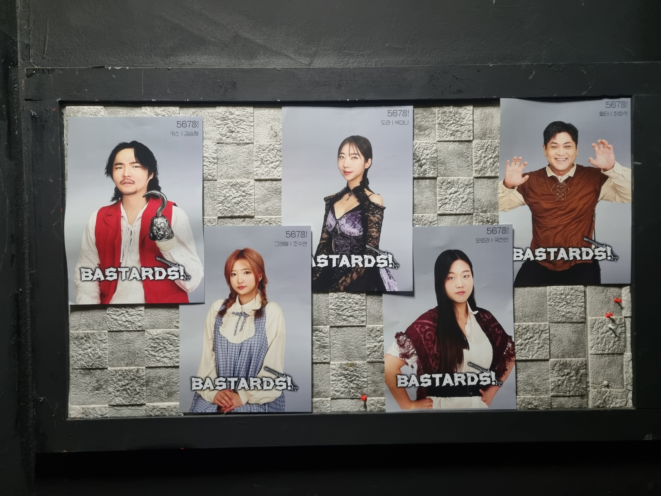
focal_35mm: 26
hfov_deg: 67.3
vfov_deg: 53.1
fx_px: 496
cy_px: 248
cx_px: 330
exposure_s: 1/40
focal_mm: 5.4
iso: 250
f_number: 1.8
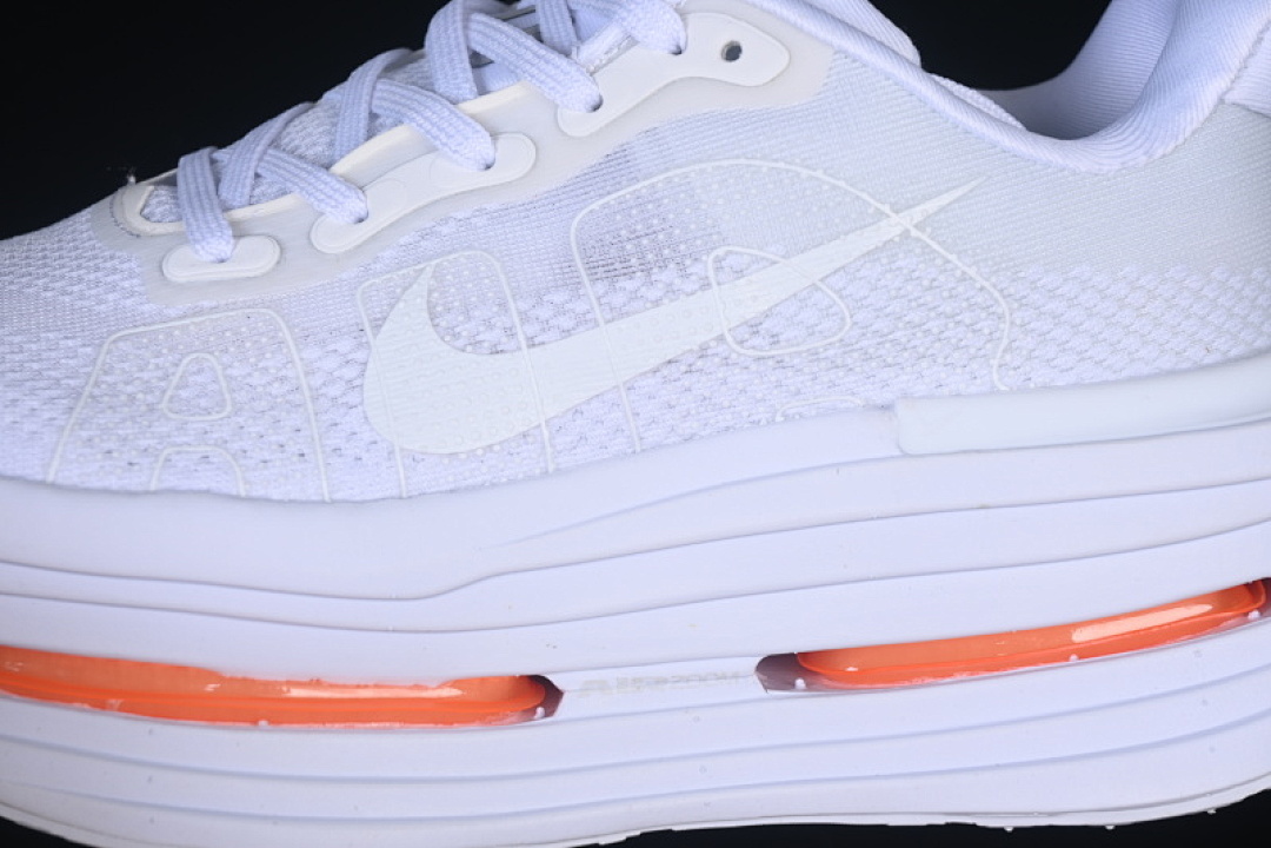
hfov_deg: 27.0
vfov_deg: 18.2
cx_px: 636
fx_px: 2648
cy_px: 424
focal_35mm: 75
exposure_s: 1/80
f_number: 8
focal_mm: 50
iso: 160
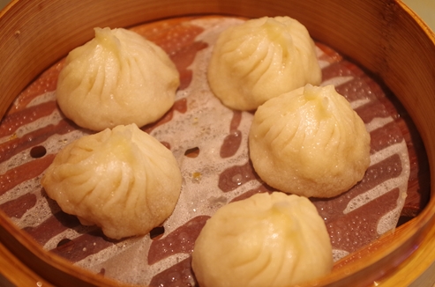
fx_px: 771
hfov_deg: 31.5
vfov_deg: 21.1
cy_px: 144
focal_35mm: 64
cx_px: 218
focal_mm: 42.5
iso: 800
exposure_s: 1/50
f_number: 4.5
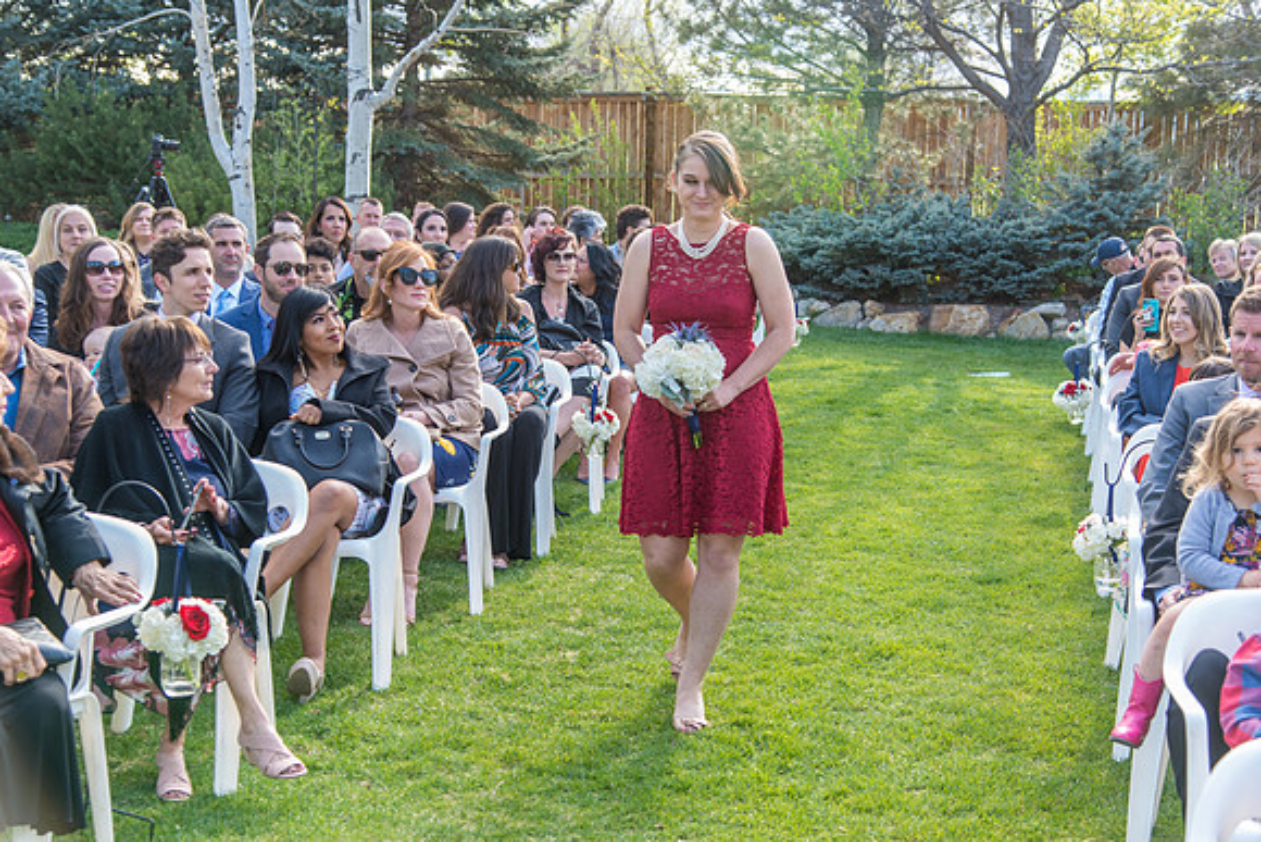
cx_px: 630
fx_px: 1927
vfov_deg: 24.6
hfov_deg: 36.2
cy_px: 421
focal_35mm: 55
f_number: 5
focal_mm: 55
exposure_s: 1/125
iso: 320
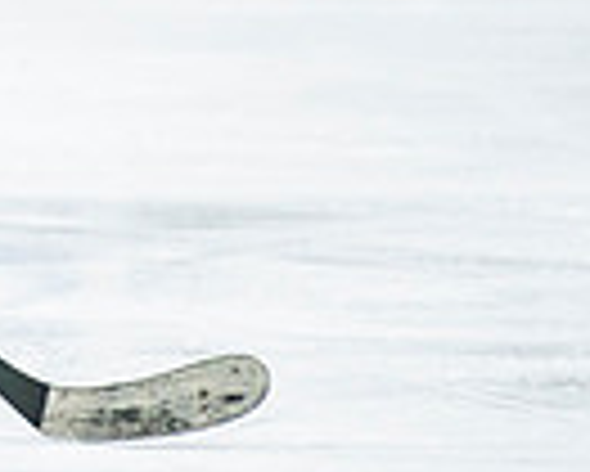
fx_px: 19974
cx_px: -807
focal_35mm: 1143
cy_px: -443
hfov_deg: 1.7
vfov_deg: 1.4
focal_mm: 175
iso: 640
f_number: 3.2
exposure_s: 1/640
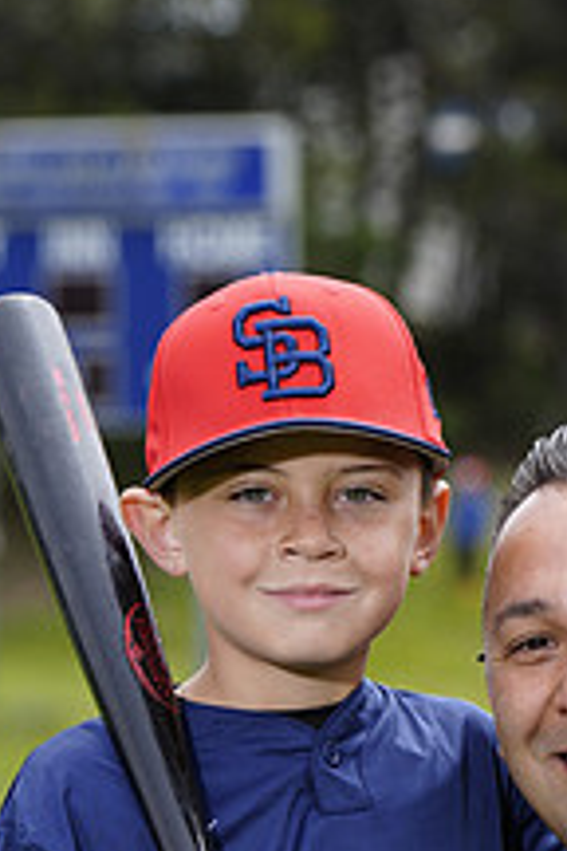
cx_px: 640
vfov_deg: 5.7
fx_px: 8504
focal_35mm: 360
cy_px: 1080
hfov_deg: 3.8
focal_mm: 134
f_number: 6.3
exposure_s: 1/250
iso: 100
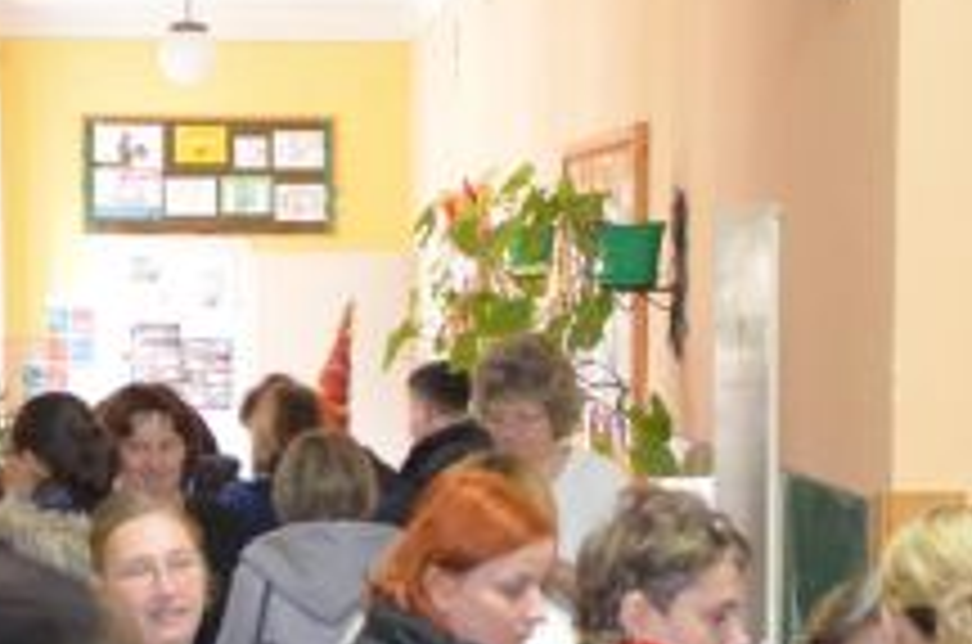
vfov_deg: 8.1
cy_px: 646
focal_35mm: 167
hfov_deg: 12.3
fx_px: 4499
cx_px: 342
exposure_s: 1/15
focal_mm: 40
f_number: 4.5
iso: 3200
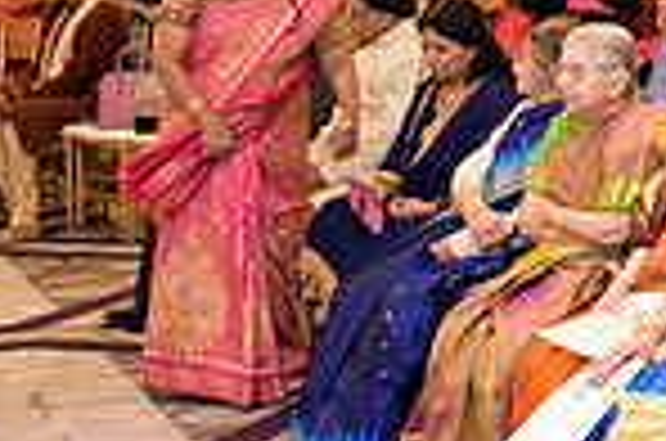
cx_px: 1008
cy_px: -7
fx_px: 2104
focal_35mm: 114
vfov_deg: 11.8
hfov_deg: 16.4
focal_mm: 29
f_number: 2.8
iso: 2000
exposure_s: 1/160
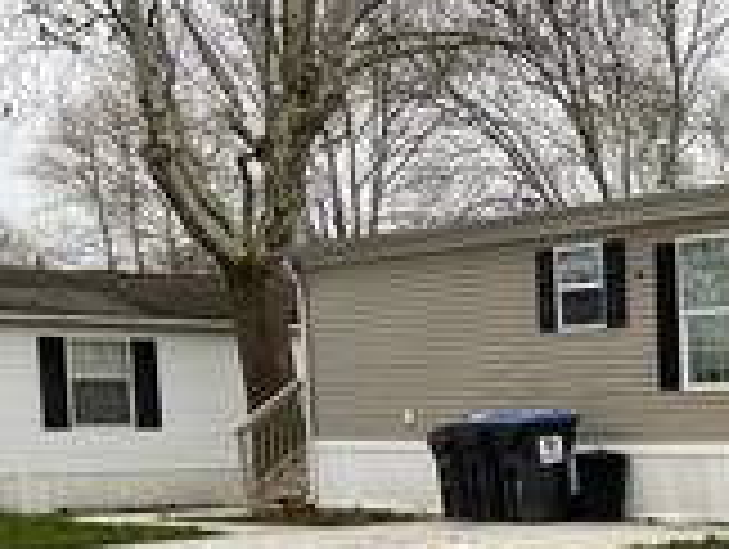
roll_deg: +0.5
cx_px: 1076
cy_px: 626
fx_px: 1729
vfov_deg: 17.4
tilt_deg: -6.7
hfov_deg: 20.5
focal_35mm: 82
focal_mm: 4.2
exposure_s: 1/399
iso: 32
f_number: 1.6
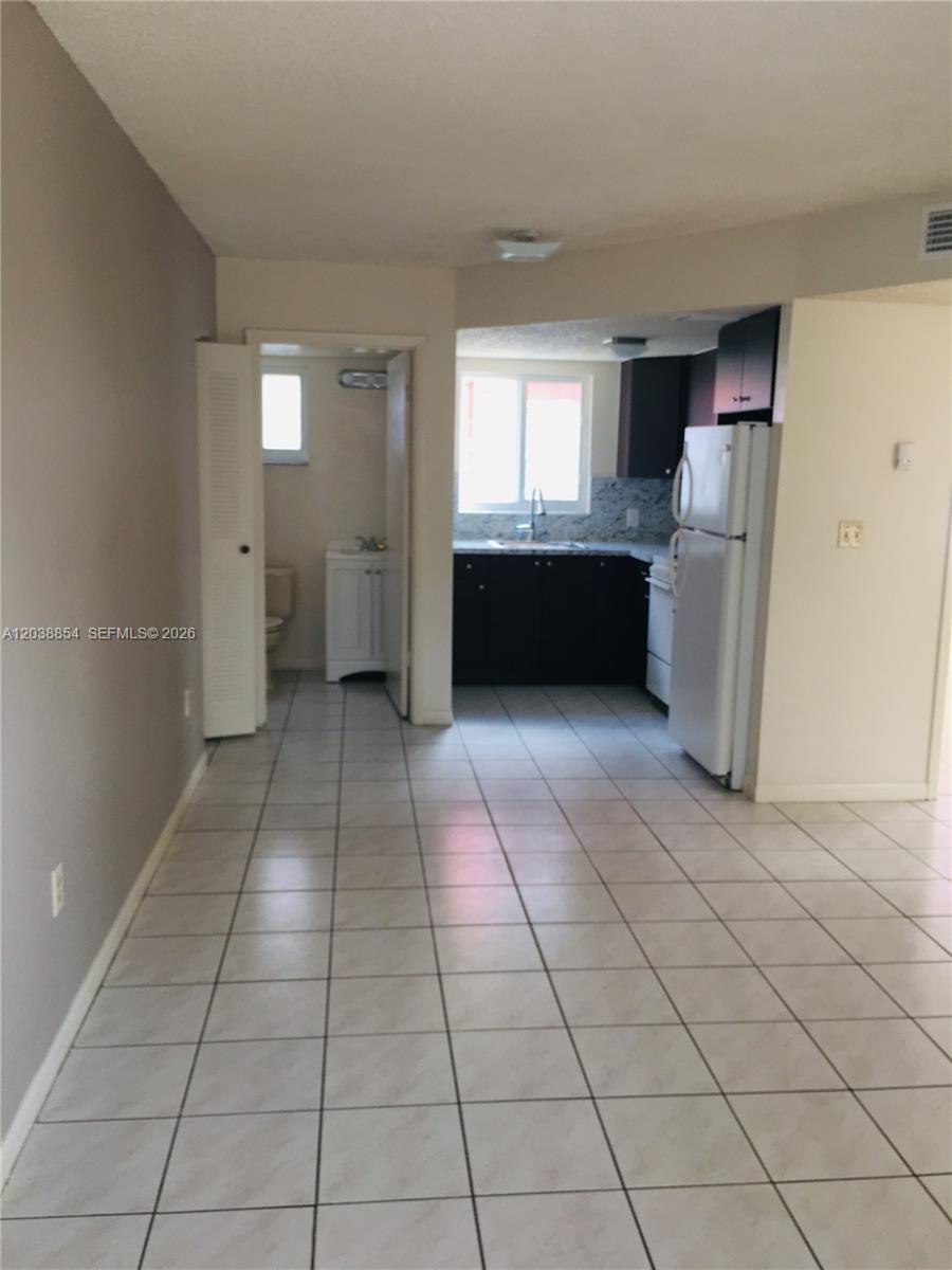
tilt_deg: -9.6
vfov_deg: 61.7
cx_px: 476
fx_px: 1063
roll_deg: -1.0
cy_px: 635
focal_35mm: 29
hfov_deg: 48.2
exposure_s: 1/30
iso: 40
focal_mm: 4.15
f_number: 2.2
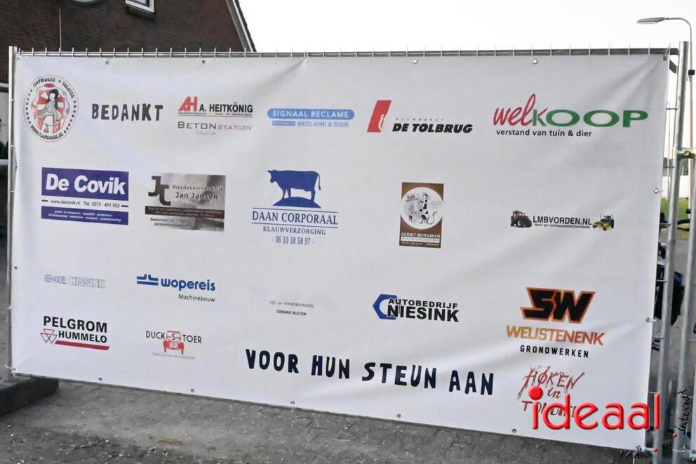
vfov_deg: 33.4
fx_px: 773
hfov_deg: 48.5
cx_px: 348
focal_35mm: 40
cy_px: 232
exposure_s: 1/5000
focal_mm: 27
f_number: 20
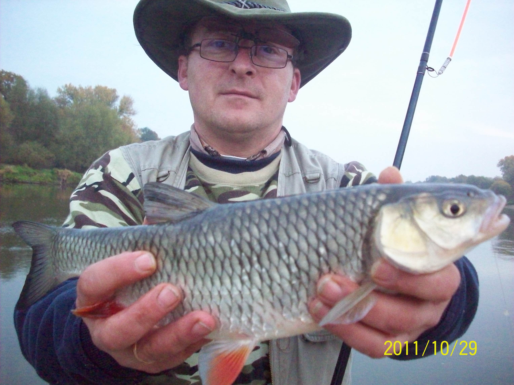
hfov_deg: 50.1
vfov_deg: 38.7
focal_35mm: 37
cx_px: 257
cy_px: 192
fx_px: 549
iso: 609
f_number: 2.8
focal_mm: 6.2
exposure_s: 1/128
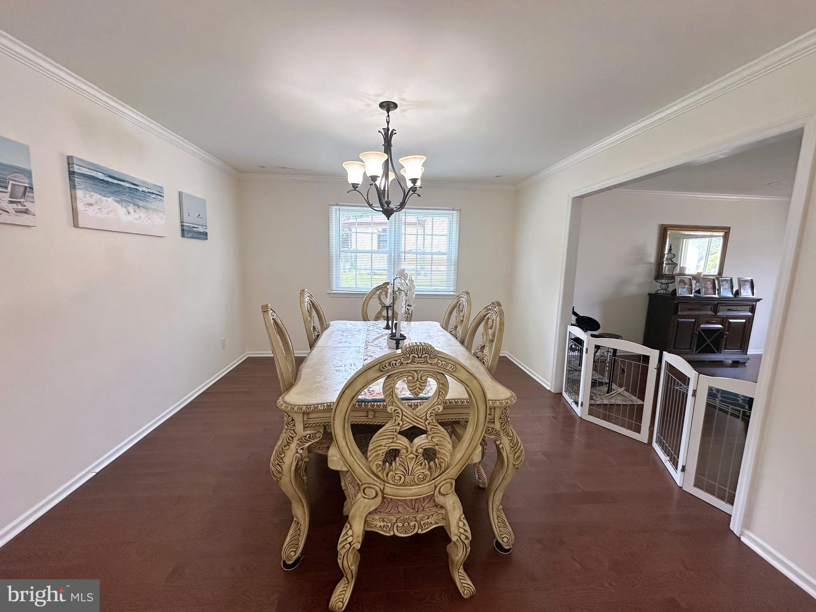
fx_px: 330
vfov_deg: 85.7
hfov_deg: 102.1
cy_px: 306
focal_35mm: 14
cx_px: 408
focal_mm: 2.22
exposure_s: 1/120
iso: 200
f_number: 2.2
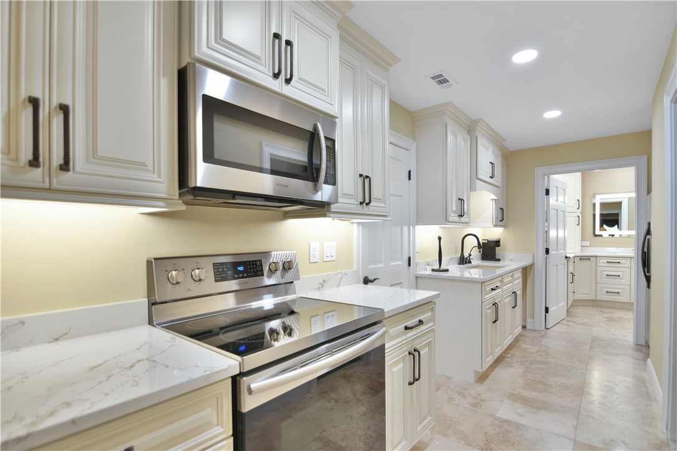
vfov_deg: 72.0
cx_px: 338
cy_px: 226
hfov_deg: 95.0
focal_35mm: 16
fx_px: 310
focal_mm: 11
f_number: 2.8
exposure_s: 1/30
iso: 160
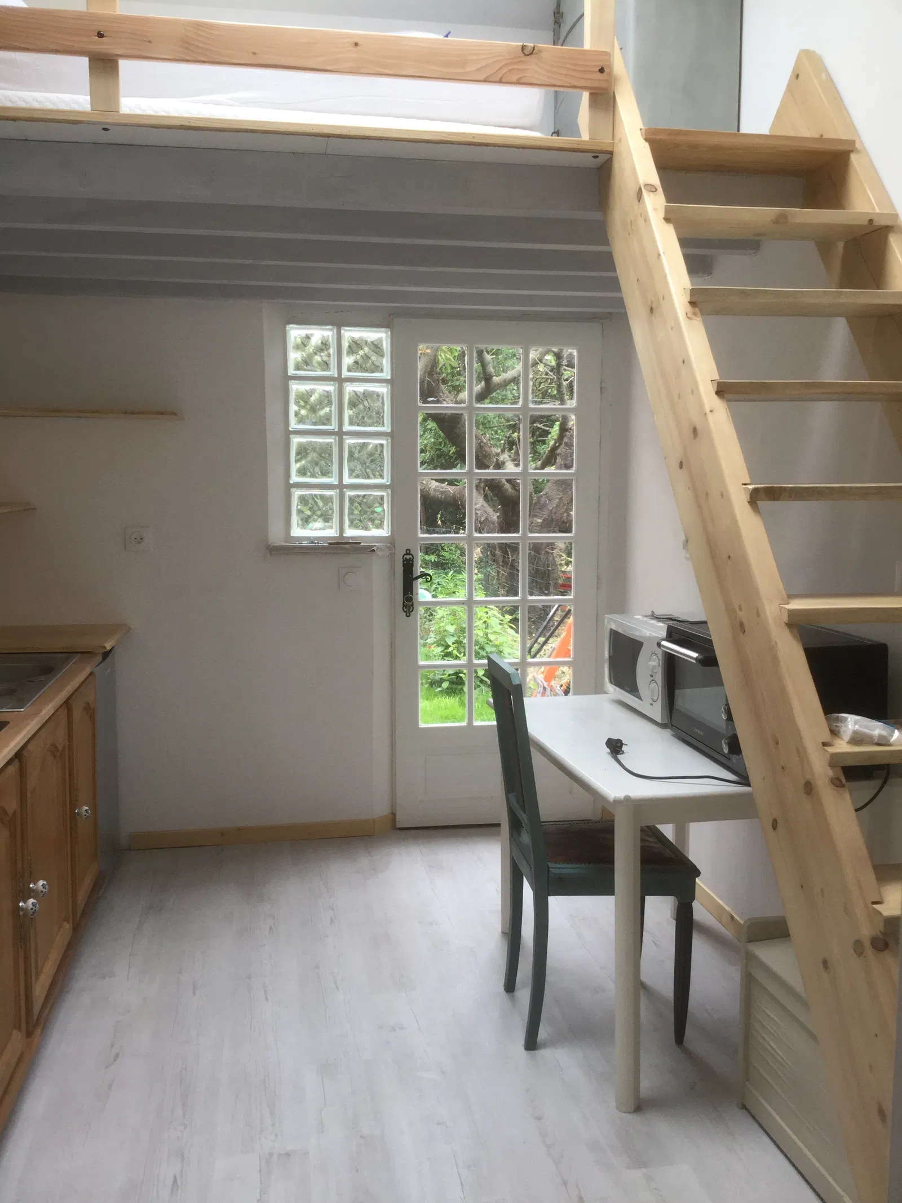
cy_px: 602
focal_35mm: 31
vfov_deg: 58.3
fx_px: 1077
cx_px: 451
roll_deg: +0.1
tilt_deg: -7.7
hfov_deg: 45.4
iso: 32
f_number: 2.4
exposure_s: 1/100
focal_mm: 3.3
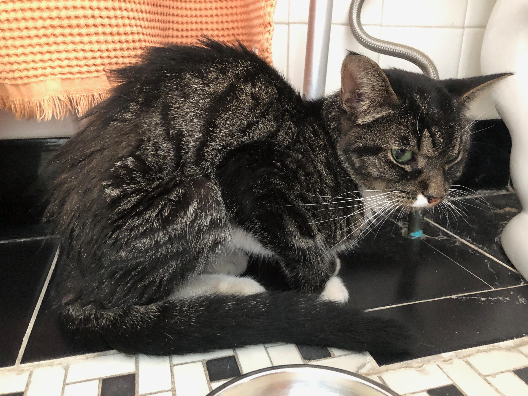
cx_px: 264
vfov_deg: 49.7
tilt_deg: -18.1
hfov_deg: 63.4
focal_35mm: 28
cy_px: 198
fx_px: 427
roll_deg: +0.0
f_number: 1.8
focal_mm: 4
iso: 100
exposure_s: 1/4
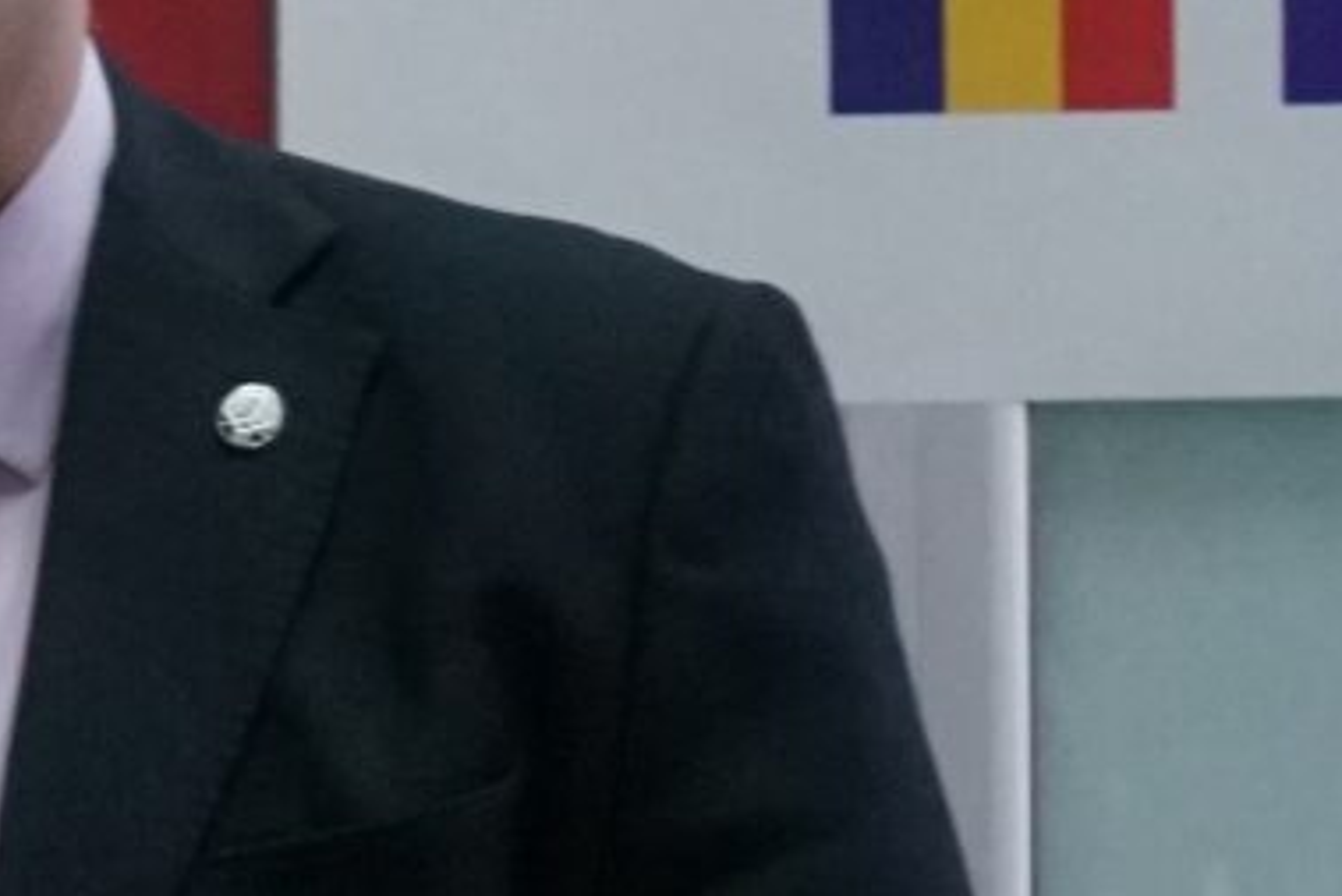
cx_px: -2726
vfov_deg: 5.7
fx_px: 9061
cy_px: 669
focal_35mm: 243
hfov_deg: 7.4
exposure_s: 1/100
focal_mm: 24
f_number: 6.3
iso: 2500
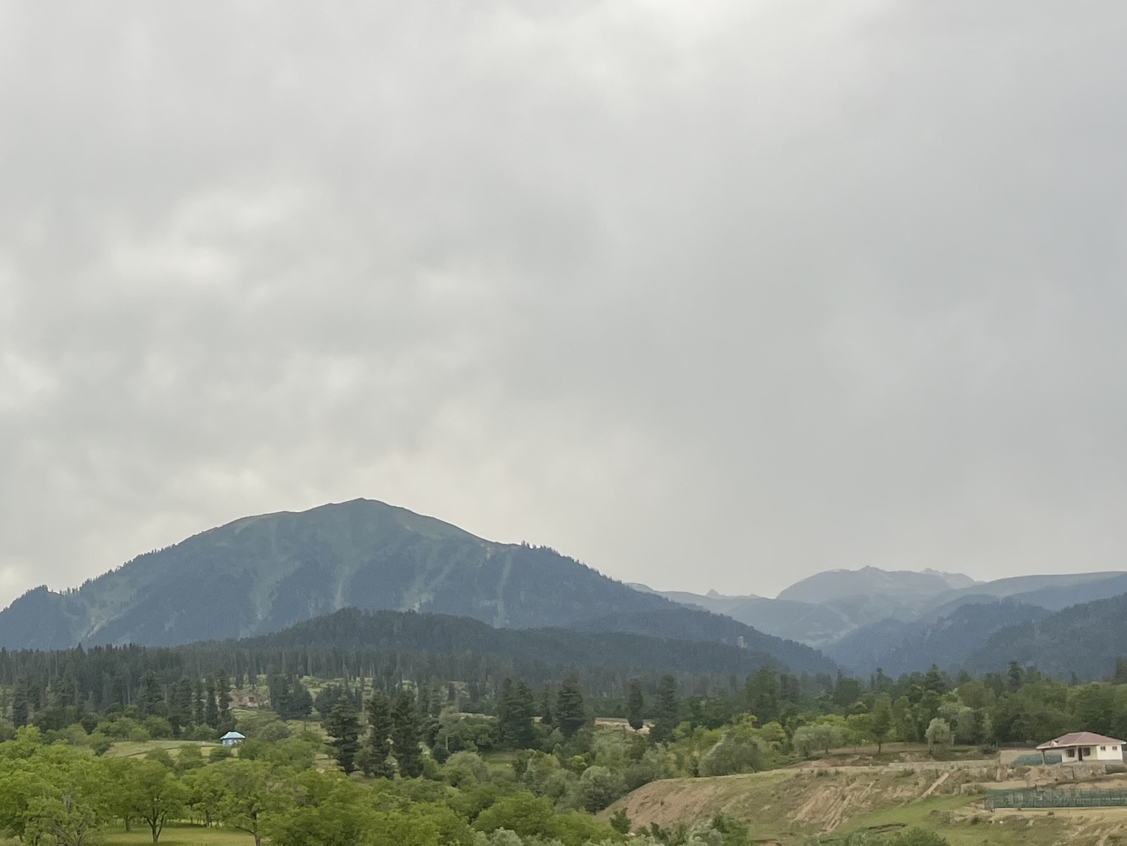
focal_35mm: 64
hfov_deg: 29.1
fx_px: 2084
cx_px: 122
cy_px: 548
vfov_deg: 22.9
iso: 40
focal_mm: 5.1
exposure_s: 1/251
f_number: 1.6
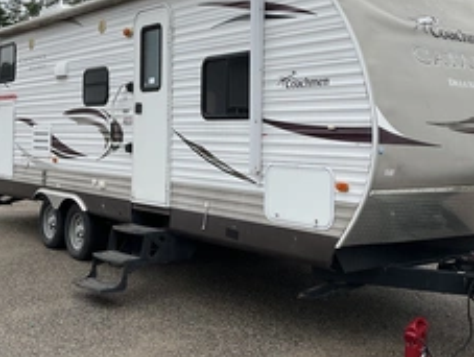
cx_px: 280
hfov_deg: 37.3
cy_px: 138
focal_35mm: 51
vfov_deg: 28.6
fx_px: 699
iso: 25
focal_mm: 3
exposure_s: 1/719
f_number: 1.8
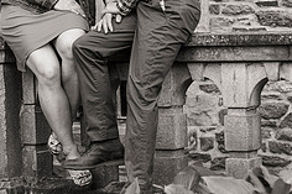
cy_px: -1
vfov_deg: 7.7
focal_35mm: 177
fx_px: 1435
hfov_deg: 11.6
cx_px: 102
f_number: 4
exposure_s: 1/200
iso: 1250
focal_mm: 70
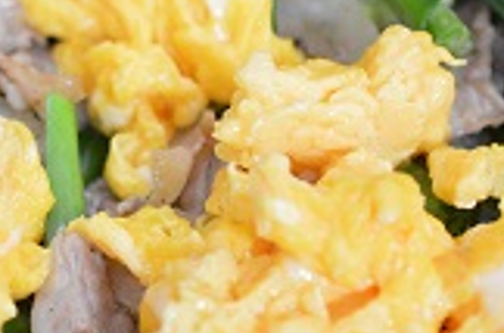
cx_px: 208
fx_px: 2066
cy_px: 232
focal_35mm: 148
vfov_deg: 9.2
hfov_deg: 13.9
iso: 3200
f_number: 3
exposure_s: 1/60
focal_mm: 40
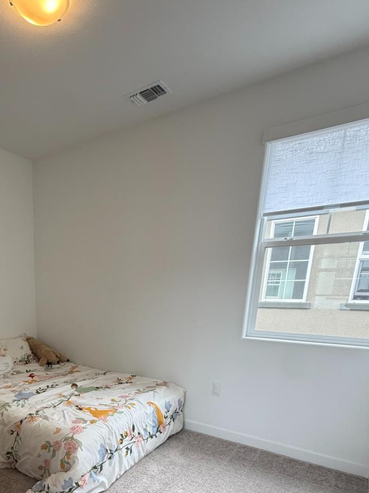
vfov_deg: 66.7
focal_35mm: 24
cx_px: 82
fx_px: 341
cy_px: 375
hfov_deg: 53.6
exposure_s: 1/120
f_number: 2.2
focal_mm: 2.22
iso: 100
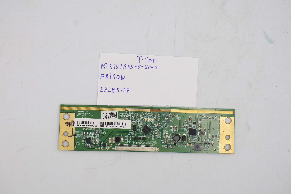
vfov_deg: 18.9
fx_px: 582
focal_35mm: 72
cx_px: 146
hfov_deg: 28.1
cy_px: 97
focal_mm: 27
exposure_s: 1/160
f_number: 5.6
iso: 200
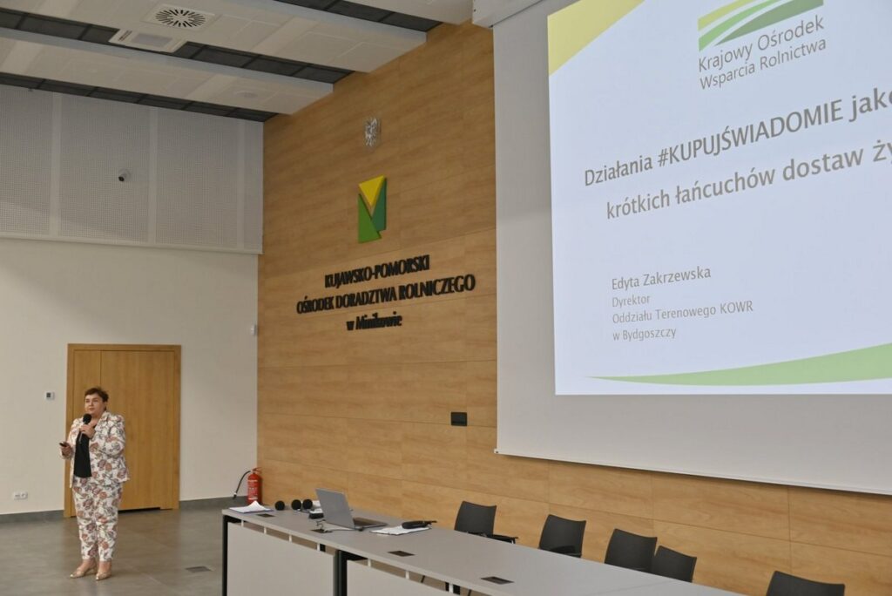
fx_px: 967
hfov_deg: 49.5
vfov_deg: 34.3
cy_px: 298
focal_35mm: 39
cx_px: 446
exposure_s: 1/40
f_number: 5
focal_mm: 39
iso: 500
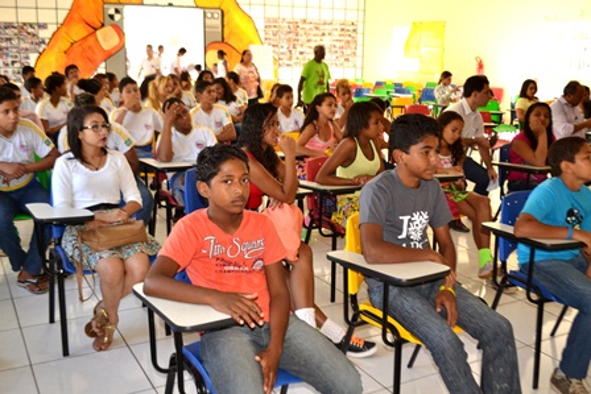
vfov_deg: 36.9
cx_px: 296
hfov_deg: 53.1
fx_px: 591
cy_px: 197
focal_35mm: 36
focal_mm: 24
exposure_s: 1/100
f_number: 4
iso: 400
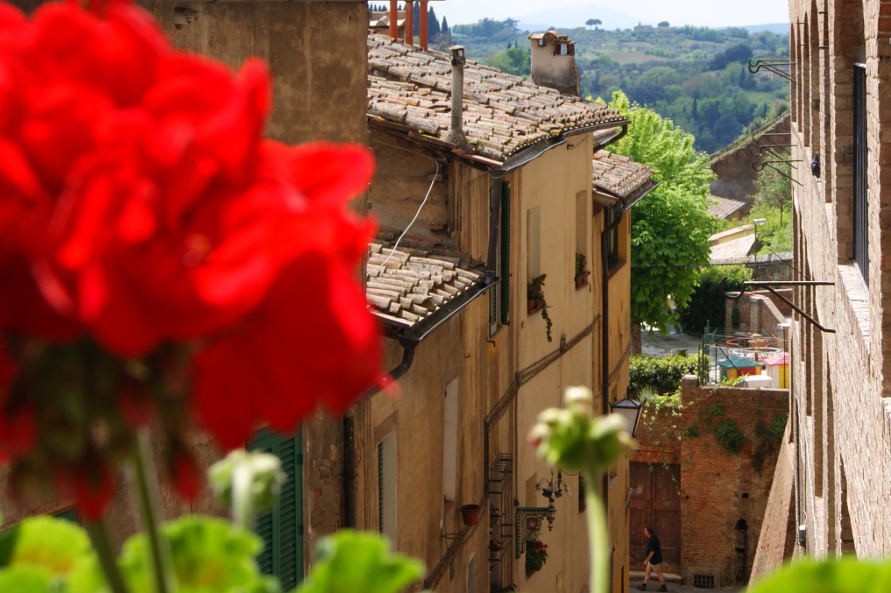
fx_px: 2073
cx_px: 700
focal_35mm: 84
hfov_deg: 23.9
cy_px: 173
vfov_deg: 16.2
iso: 100
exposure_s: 1/125
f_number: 10
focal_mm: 35
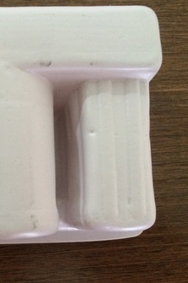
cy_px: 151
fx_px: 353
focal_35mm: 45
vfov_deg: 43.6
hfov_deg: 27.9
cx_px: -5
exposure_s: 1/33
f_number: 2.2
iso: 250
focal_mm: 4.15
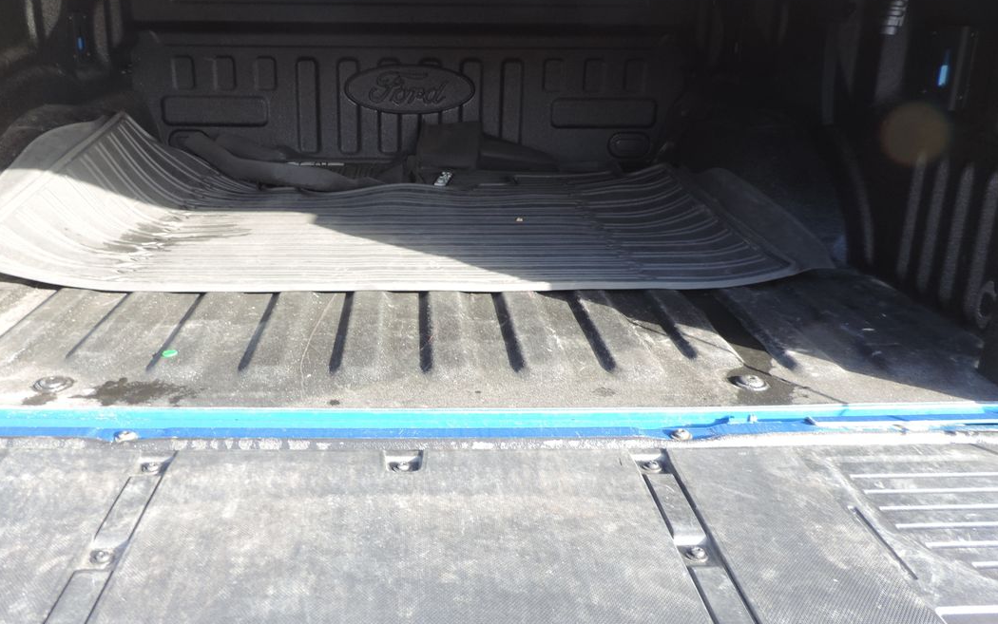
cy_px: 305
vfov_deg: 40.6
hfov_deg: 60.9
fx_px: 843
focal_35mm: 31
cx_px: 423
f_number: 3
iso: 80
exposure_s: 1/50
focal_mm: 4.3
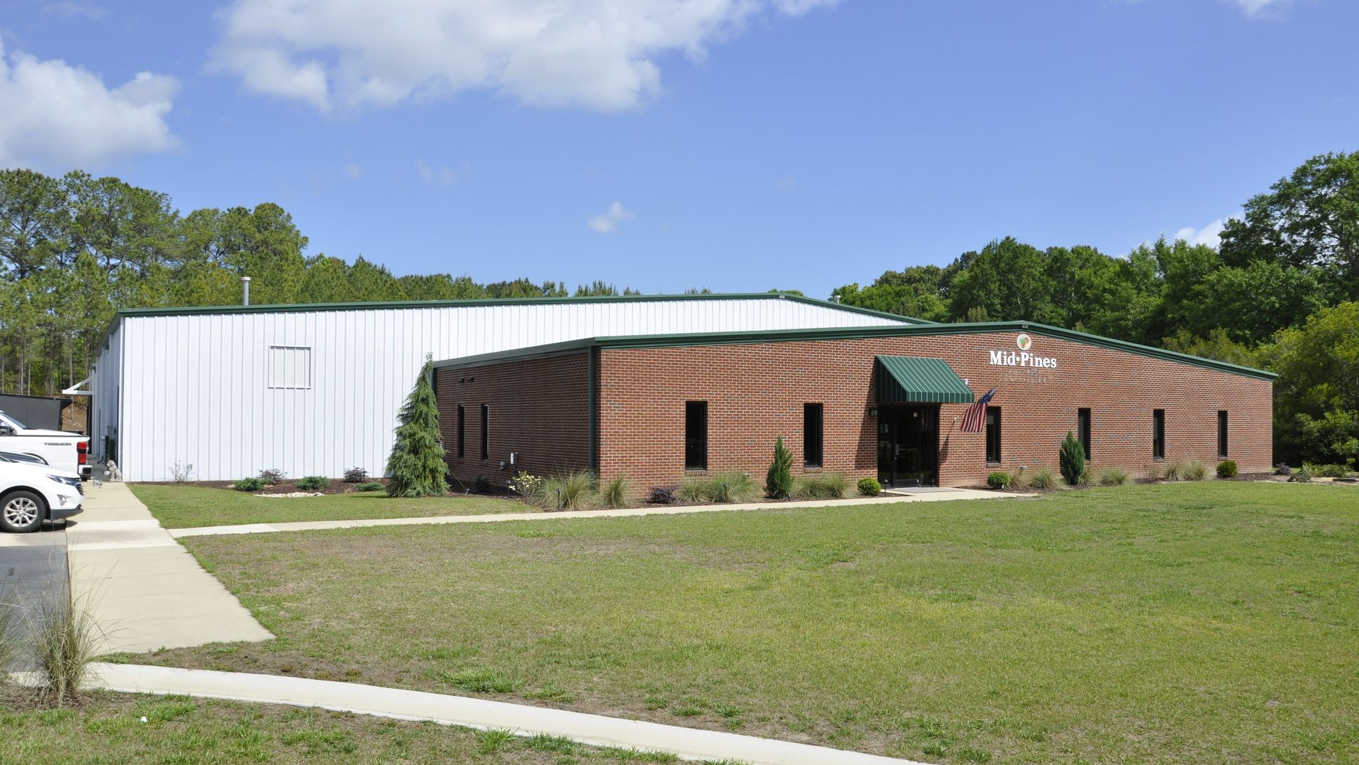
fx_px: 1045
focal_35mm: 29
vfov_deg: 40.2
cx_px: 689
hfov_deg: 66.1
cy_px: 403
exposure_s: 1/400
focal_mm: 18
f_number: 10
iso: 200
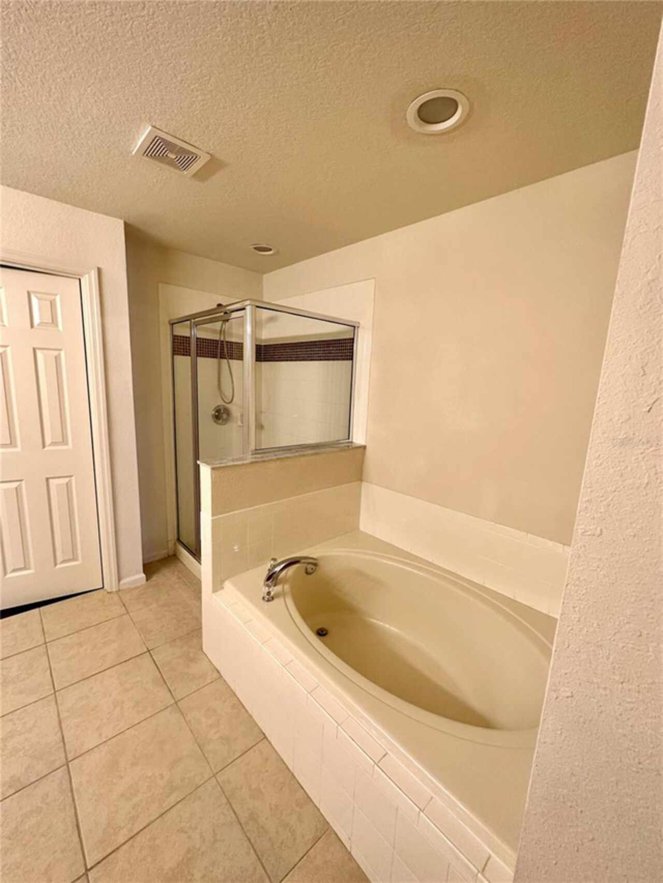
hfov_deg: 85.7
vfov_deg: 102.1
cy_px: 442
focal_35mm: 14
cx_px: 332
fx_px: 357
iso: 200
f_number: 2.2
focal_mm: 2.22
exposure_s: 1/120
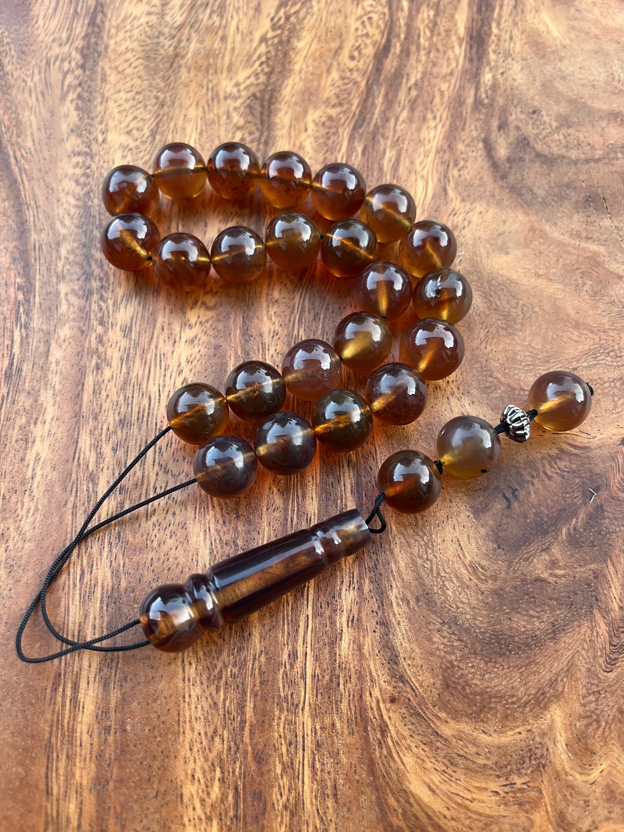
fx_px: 625
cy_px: 416
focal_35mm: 26
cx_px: 312
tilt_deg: -70.0
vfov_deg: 67.3
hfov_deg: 53.1
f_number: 1.6
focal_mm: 5.1
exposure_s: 1/73
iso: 125
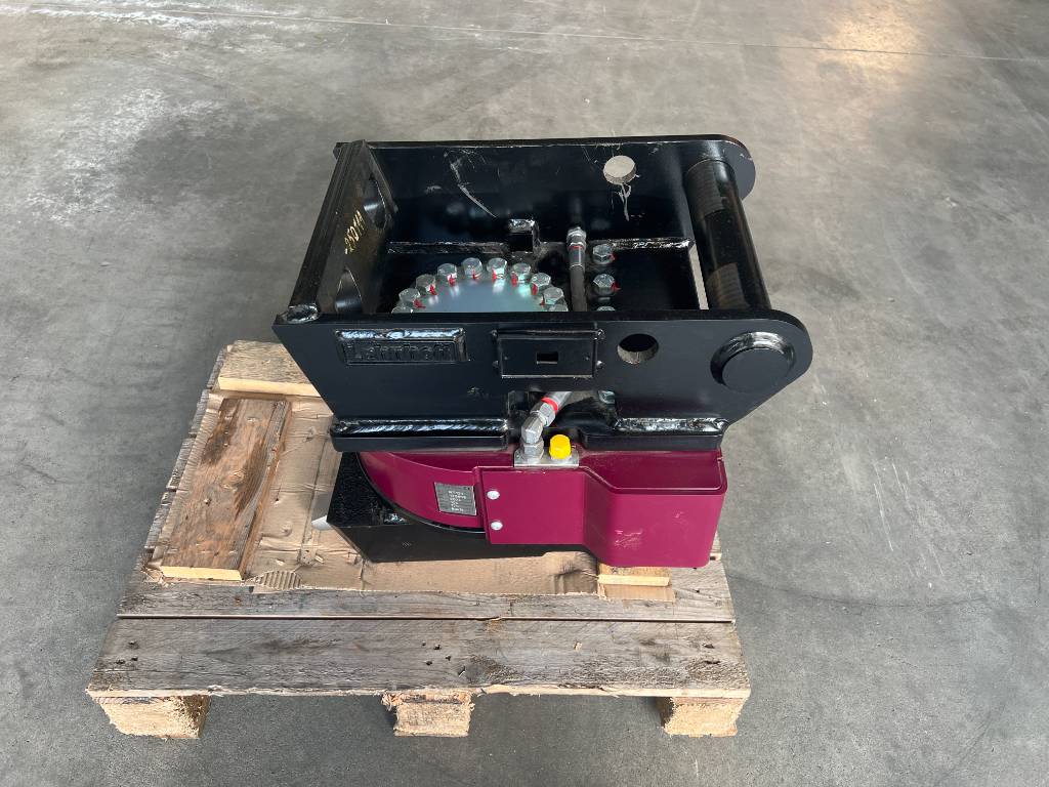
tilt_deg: -45.8
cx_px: 524
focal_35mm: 26
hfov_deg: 67.3
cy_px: 394
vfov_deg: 53.1
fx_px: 788
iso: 80
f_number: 1.5
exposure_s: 1/121
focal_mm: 5.7
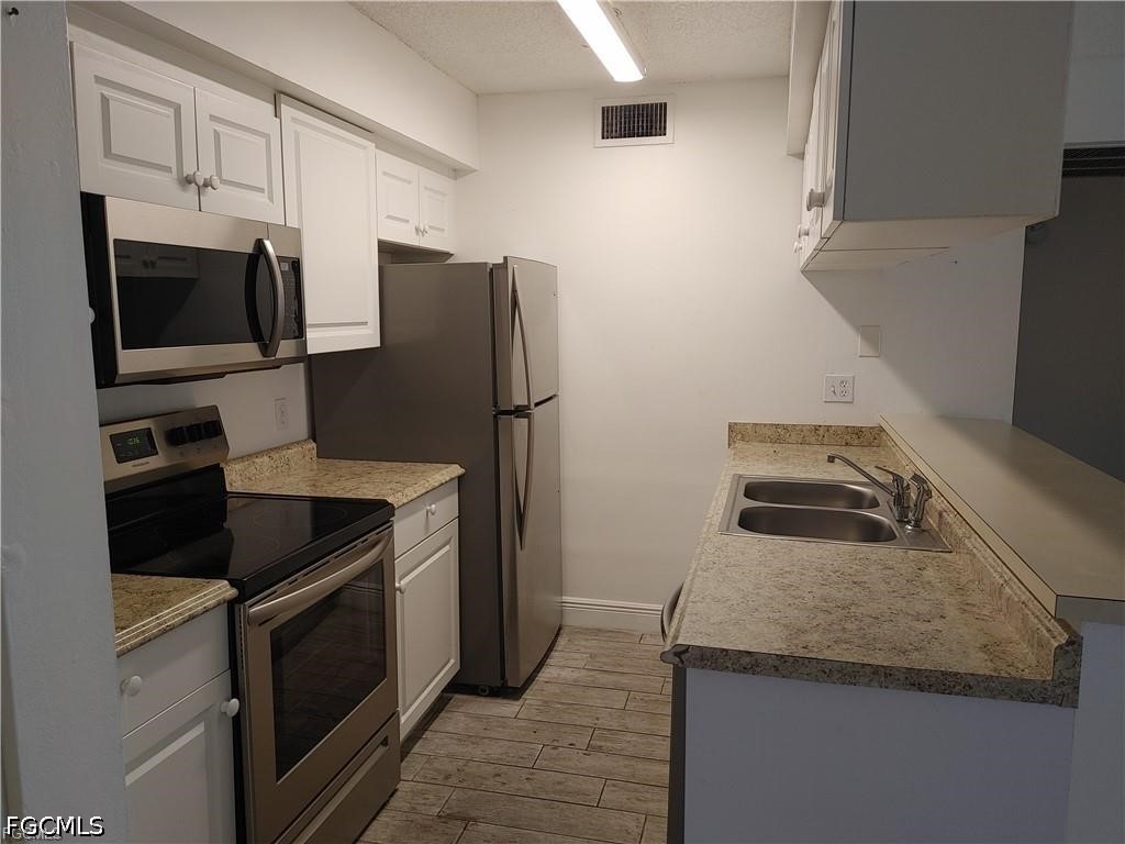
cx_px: 562
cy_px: 422
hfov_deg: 67.3
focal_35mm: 26
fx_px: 845
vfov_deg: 53.1
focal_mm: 4.81
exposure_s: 1/120
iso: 200
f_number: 1.8
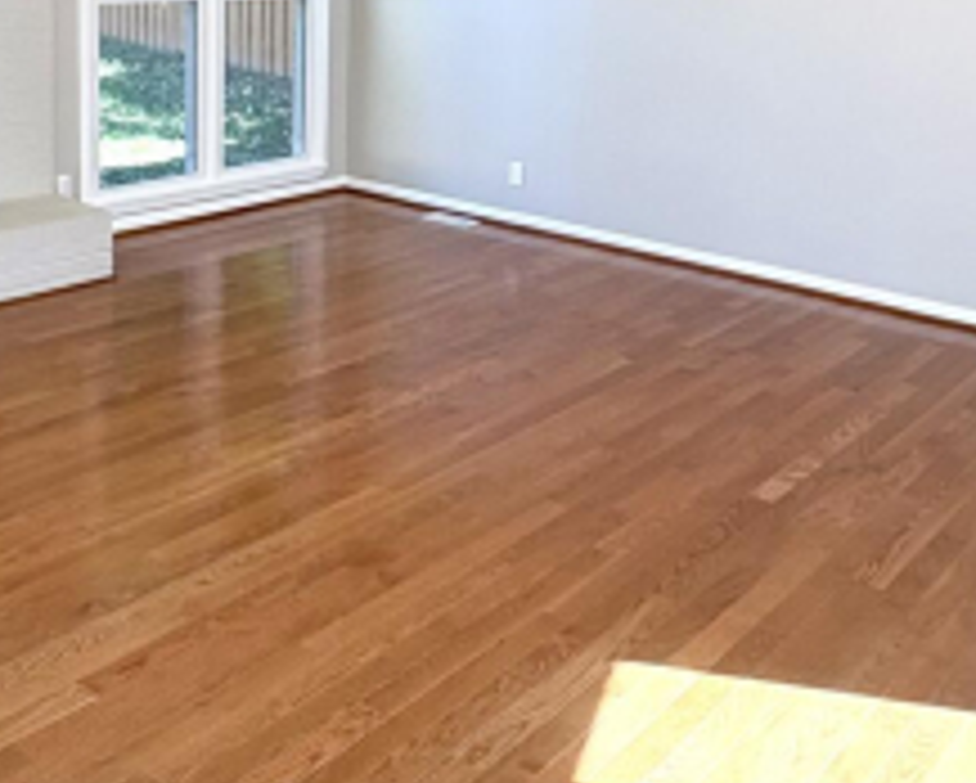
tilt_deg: -8.9
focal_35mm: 42
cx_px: 409
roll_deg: +0.3
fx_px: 1214
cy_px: 164
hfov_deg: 43.6
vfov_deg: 34.7
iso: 125
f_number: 2.2
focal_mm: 2.22
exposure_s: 1/128
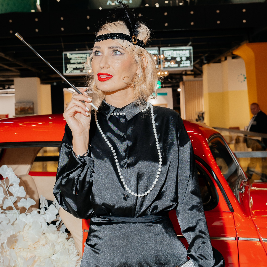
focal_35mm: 53
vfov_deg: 32.2
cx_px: 118
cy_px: 120
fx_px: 463
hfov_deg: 32.2
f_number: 5
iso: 1000
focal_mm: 32
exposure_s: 1/160
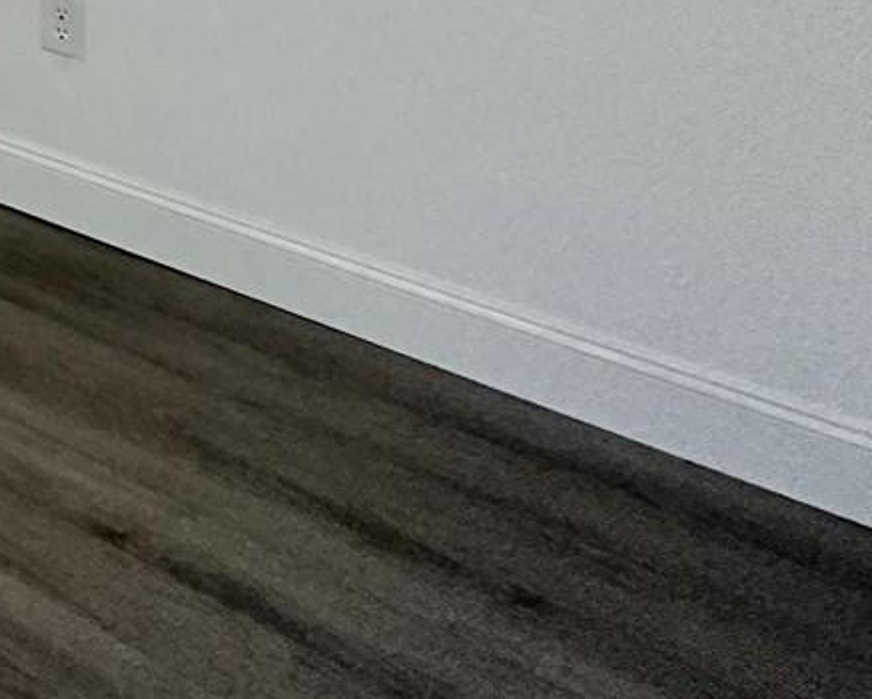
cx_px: -597
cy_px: -467
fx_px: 1291
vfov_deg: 22.2
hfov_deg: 23.9
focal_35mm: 50
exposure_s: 1/97
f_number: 2.2
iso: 320
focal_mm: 2.22
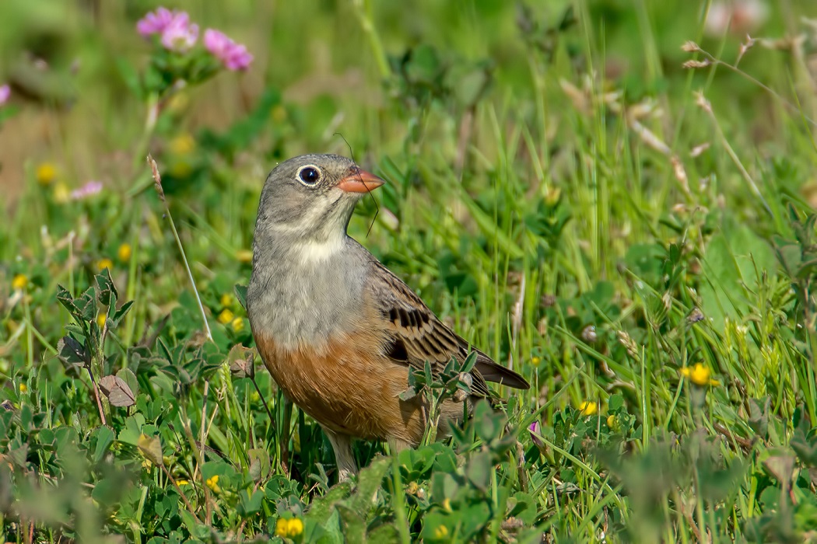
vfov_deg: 1.5
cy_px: 272
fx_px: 20423
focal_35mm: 900
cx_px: 408
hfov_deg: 2.3
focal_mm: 600
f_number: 8
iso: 200
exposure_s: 1/500
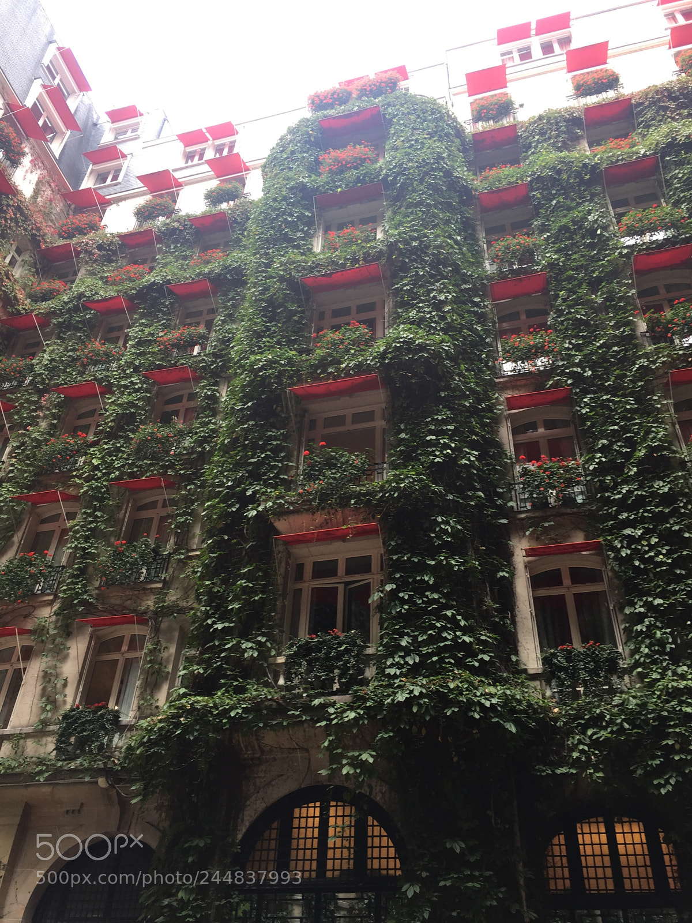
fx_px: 773
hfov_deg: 48.2
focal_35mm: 29
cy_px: 462
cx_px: 346
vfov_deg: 61.7
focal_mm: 4.15
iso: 32
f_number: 2.2
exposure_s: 1/110
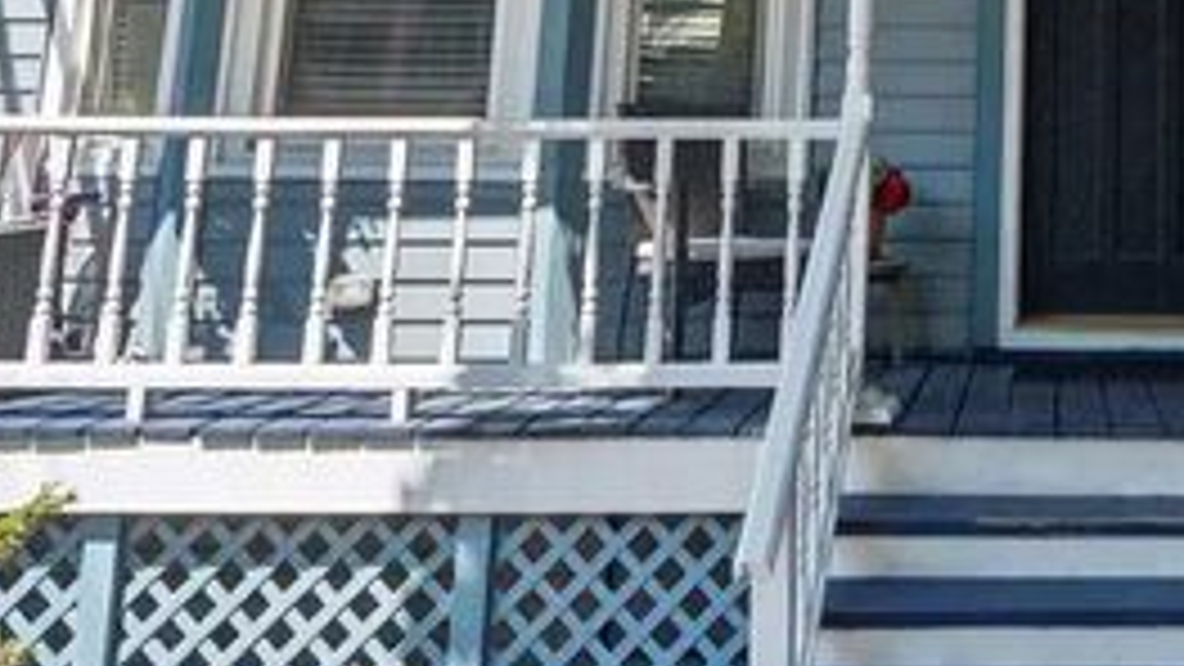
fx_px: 1790
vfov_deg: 19.2
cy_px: -250
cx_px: 1157
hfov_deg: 33.7
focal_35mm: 57
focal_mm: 14
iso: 200
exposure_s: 1/250
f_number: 11
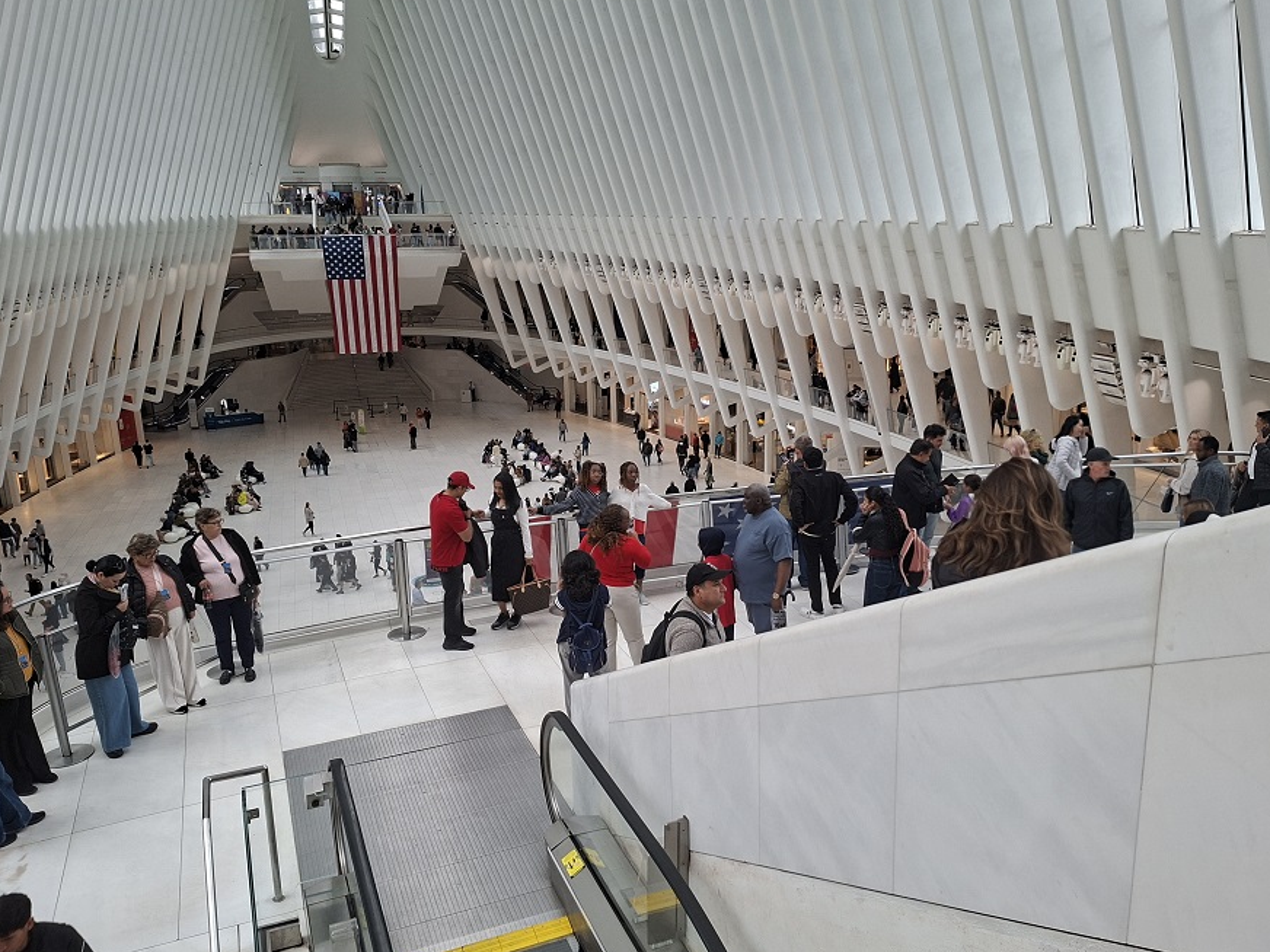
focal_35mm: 27
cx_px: 651
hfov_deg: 65.3
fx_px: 991
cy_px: 479
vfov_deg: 51.4
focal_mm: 5.54
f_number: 1.8
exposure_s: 1/100
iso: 64
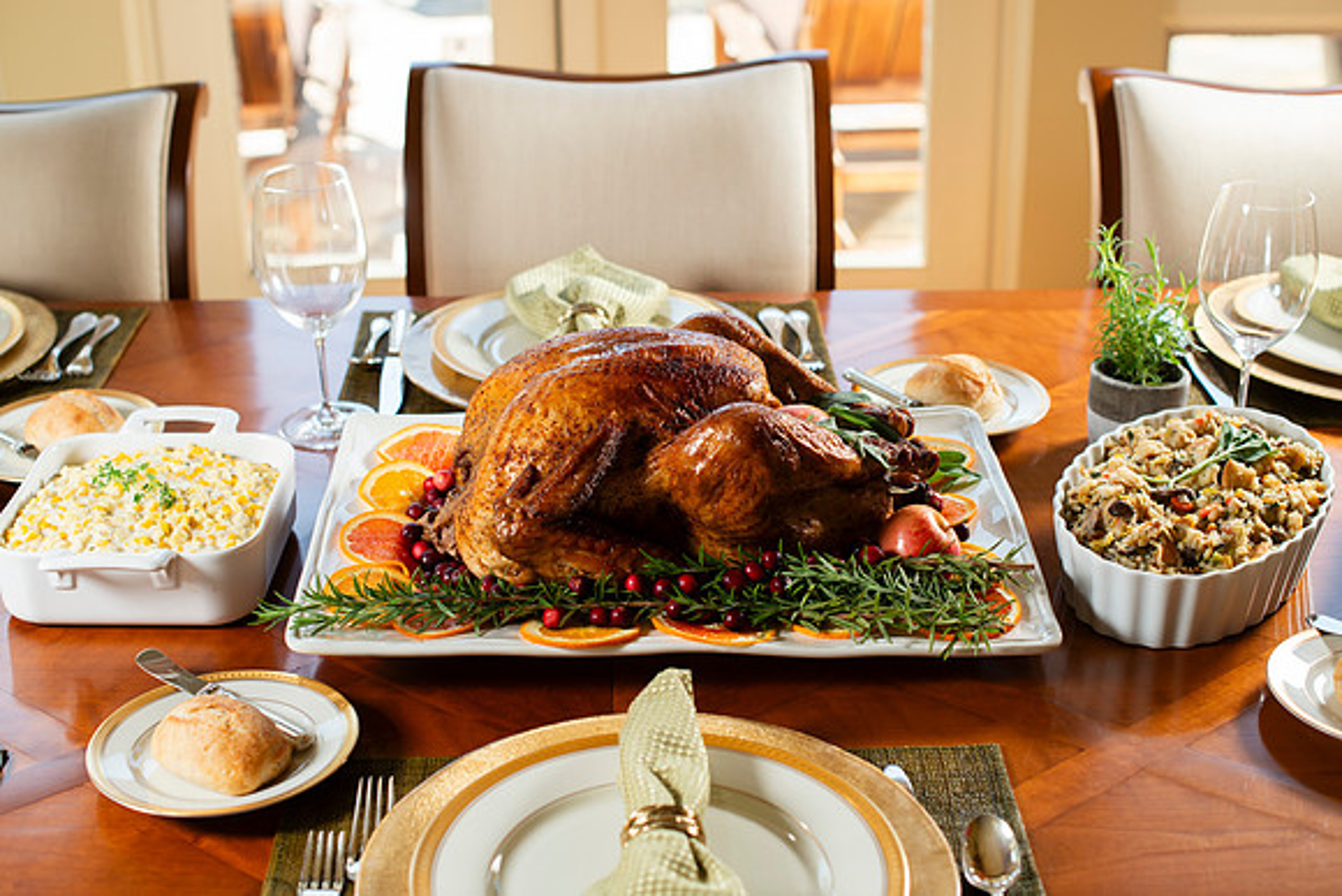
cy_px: 448
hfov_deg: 38.8
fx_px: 1908
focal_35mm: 51
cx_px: 671
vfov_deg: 26.4
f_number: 4
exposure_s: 1/250
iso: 200
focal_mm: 50
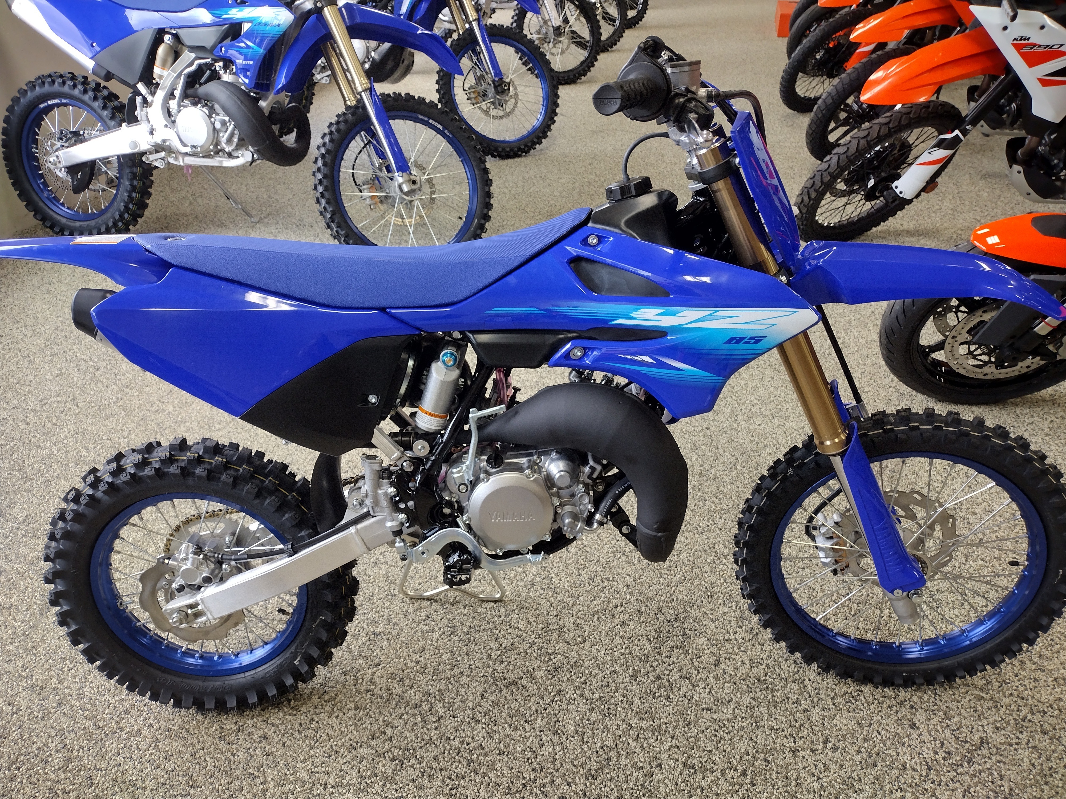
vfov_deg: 51.4
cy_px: 400
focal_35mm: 27
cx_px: 533
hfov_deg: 65.3
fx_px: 831
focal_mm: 4.71
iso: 107
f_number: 1.7
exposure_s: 1/60
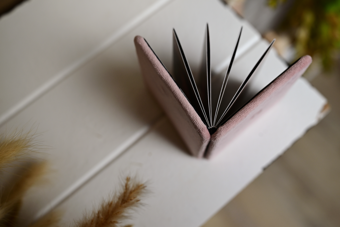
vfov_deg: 41.7
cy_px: 114
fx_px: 297
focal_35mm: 32
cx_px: 170
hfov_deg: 59.5
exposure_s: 1/400
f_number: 3.5
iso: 500
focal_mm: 31.5
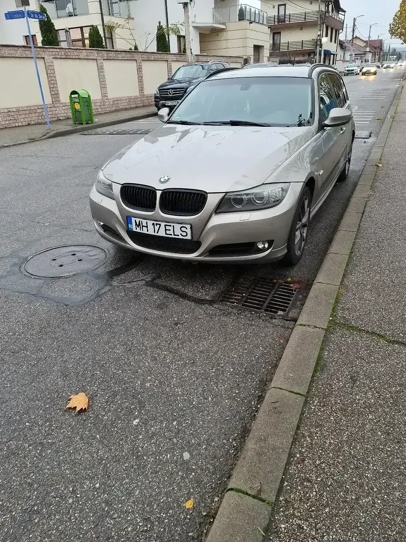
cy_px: 271
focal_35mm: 25
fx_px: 391
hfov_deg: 54.9
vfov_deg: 69.4
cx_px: 203
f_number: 1.8
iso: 320
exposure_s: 1/50
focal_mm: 7
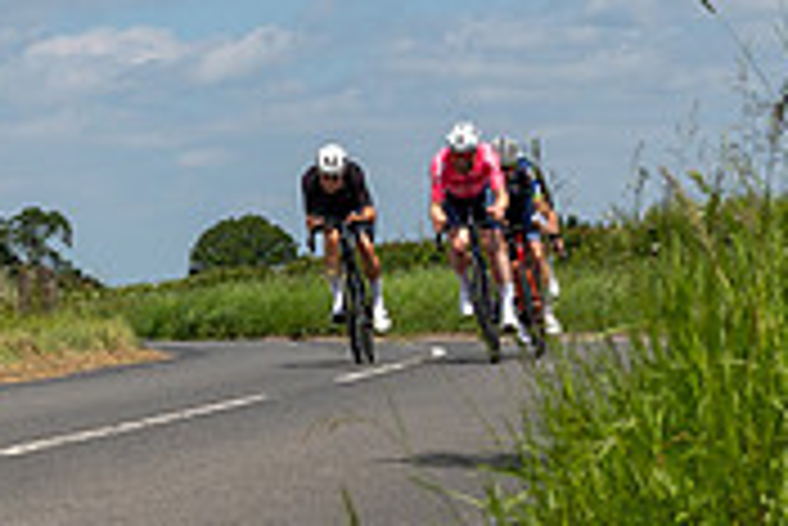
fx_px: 3943
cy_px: 350
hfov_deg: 11.4
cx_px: 193
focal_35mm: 180
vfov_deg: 7.6
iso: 100
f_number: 6.3
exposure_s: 1/1250
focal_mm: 35
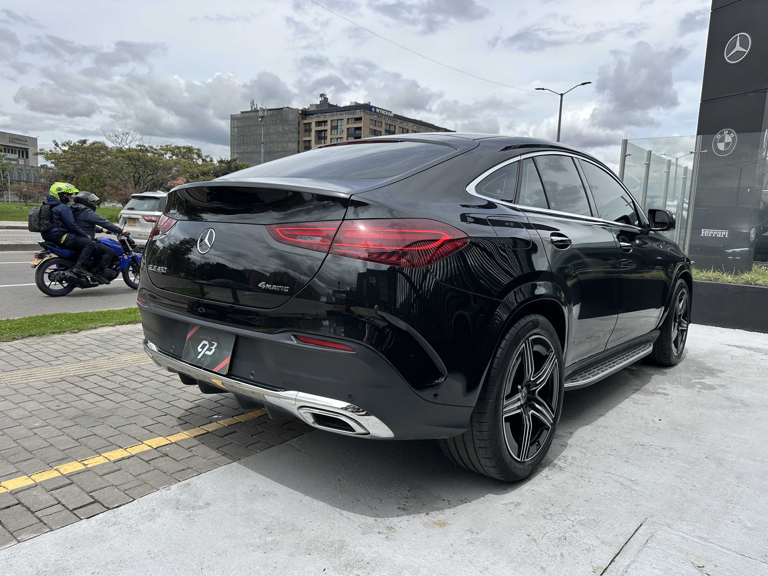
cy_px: 288
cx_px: 384
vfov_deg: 56.8
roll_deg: -2.0
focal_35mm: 24
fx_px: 532
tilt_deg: -6.8
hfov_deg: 71.6
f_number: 1.78
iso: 80
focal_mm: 6.86
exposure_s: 1/2155
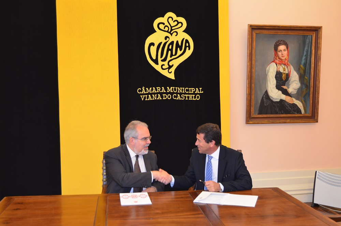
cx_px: 170
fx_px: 369
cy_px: 113
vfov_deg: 34.1
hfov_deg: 49.6
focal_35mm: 39
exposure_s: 1/60
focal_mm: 26
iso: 1000
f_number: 4
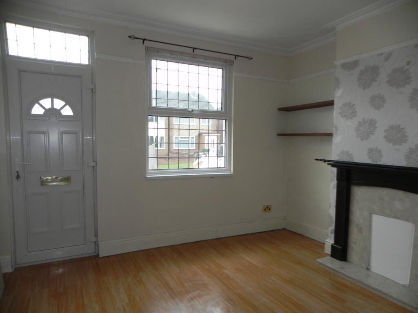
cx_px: 209
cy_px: 156
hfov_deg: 67.3
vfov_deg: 53.1
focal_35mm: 26
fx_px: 314
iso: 160
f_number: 2.8
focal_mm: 4.6
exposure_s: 1/62.8
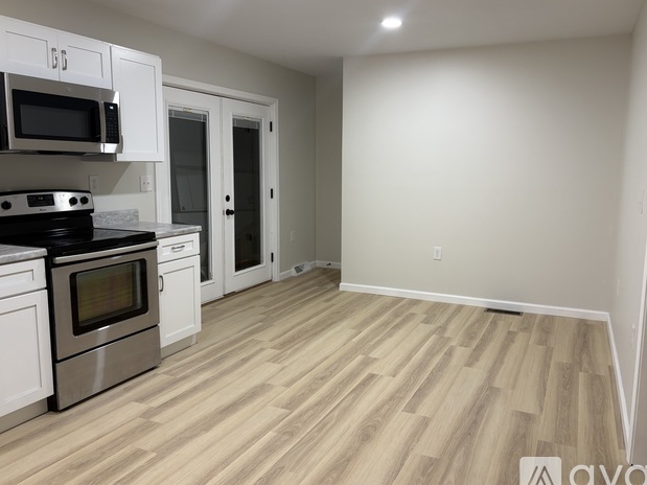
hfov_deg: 63.4
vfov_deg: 49.7
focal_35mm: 28
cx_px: 340
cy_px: 237
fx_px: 523
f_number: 1.6
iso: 125
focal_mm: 5.96
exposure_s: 1/60
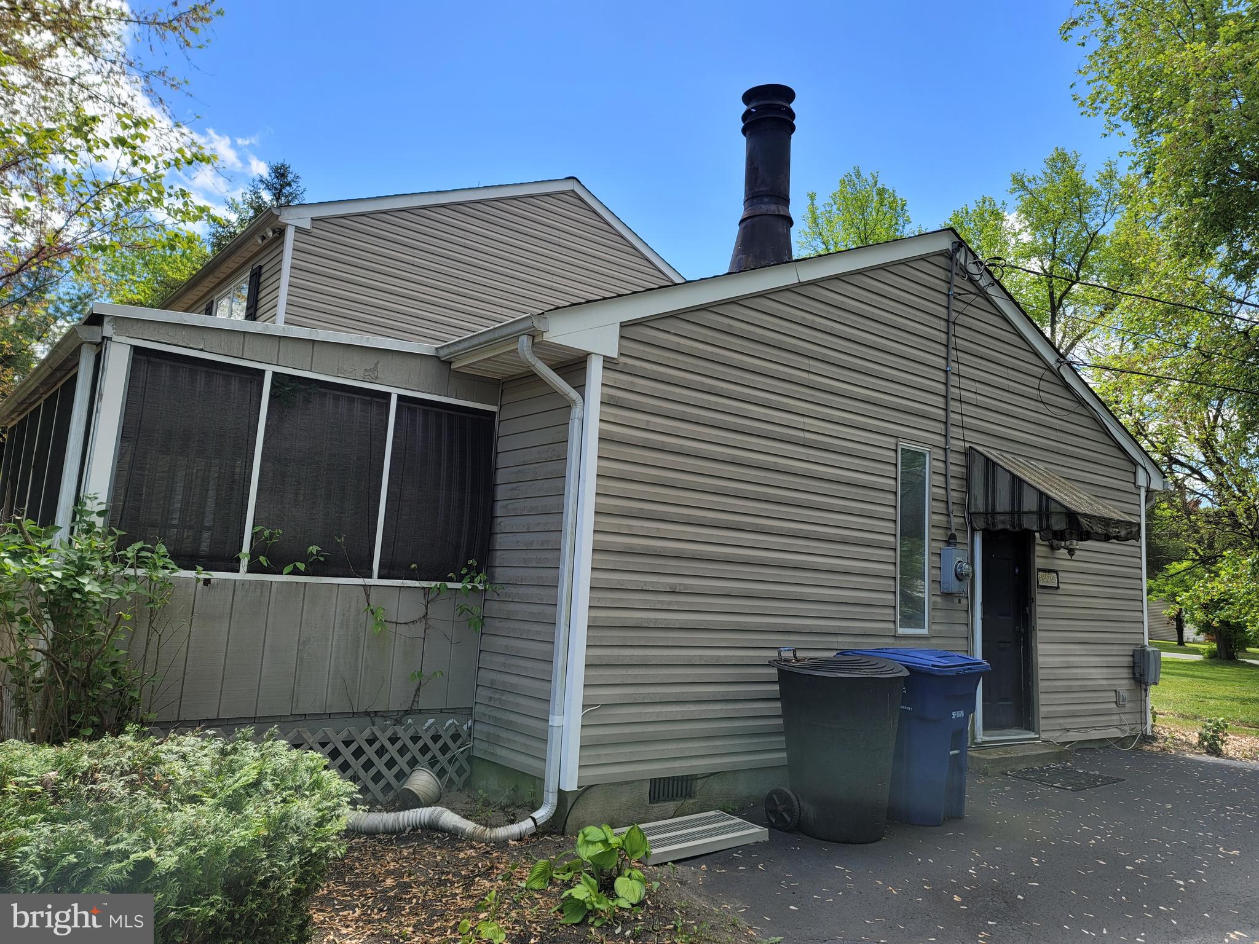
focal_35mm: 25
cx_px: 630
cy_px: 472
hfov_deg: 69.4
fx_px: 909
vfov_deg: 54.9
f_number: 1.8
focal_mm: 7
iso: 20
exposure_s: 1/526
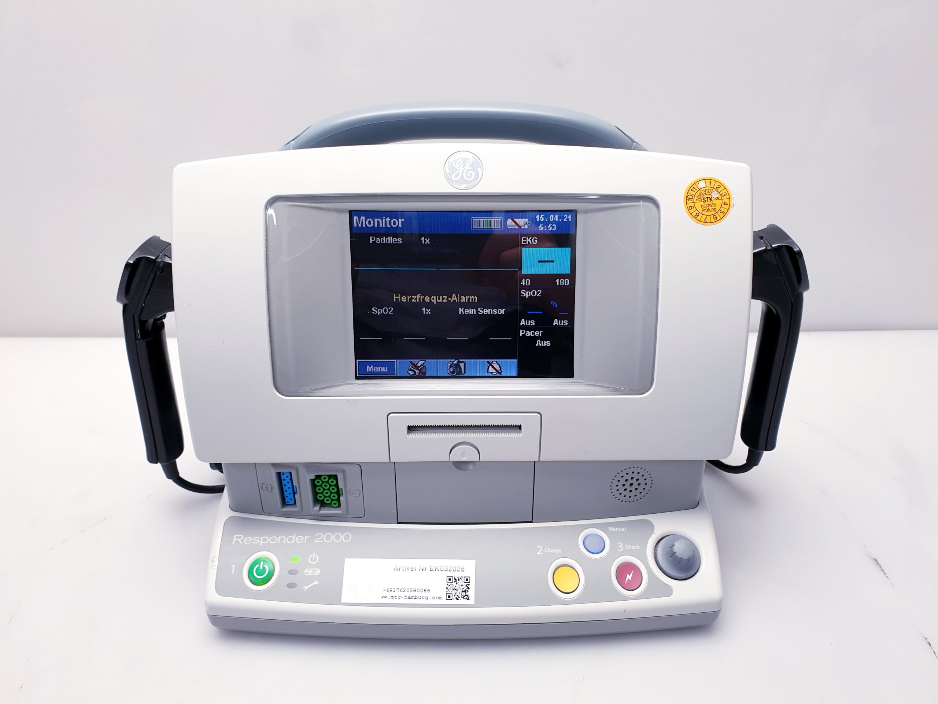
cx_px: 469
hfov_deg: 67.3
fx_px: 705
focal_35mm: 26
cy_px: 352
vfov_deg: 53.1
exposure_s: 1/50
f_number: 2.4
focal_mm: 4.3
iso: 80
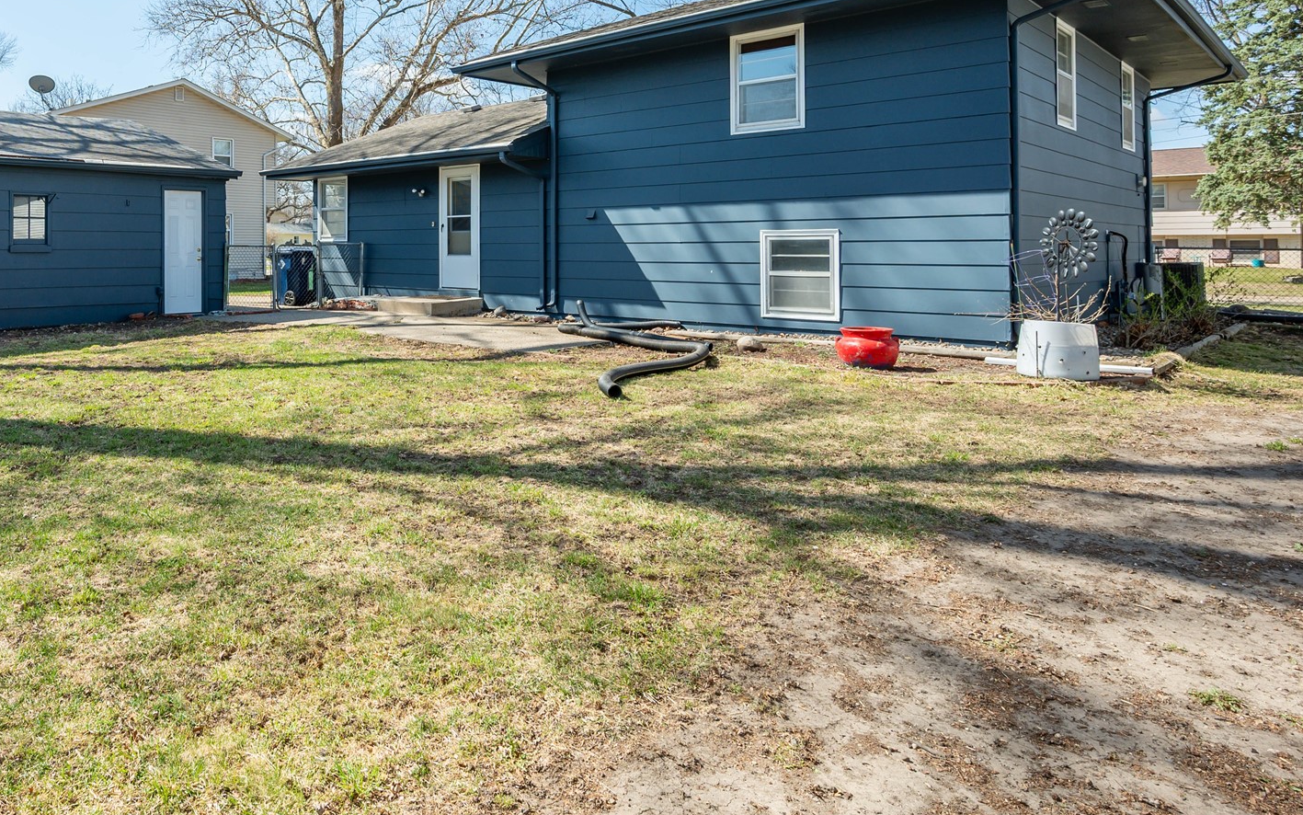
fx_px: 888
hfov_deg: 68.1
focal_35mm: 25
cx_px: 332
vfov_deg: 48.1
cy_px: 247
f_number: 9
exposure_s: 1/250
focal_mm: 16
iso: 250
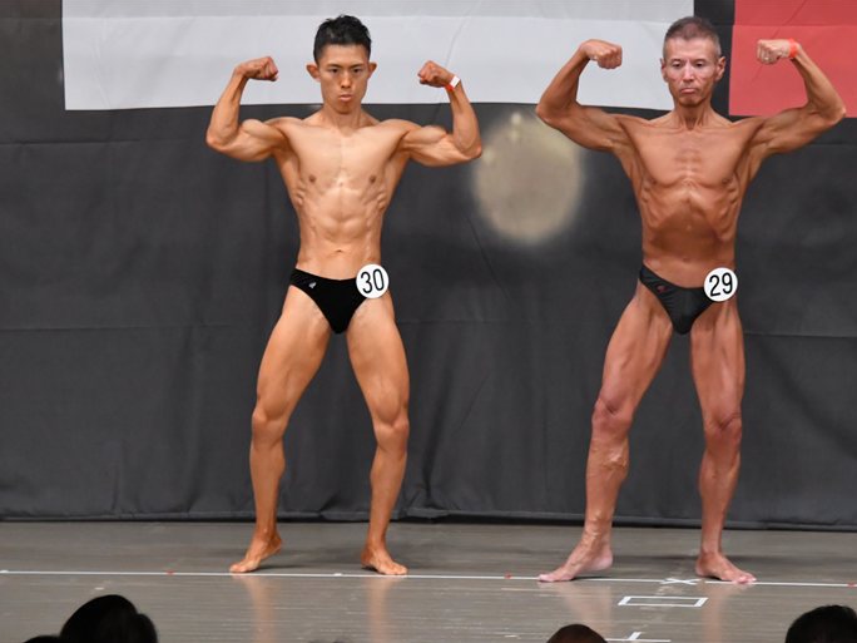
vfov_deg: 6.1
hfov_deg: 8.1
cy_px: 321
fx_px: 6066
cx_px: 465
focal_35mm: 245
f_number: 5.6
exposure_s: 1/400
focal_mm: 150
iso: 5000
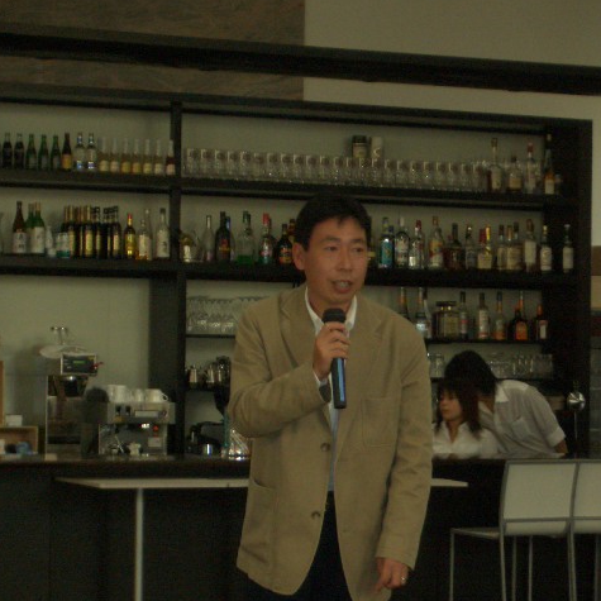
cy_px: 300
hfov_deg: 14.0
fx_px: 2455
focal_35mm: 125
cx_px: 300
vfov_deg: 14.0
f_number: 4.8
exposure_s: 1/60
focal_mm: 17.4
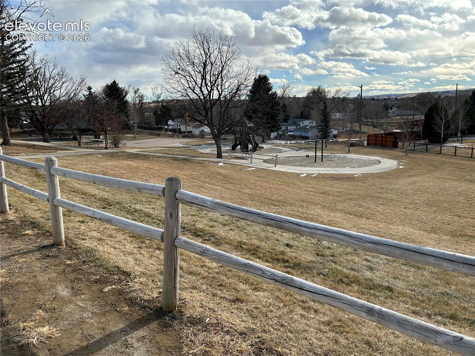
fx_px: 357
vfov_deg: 53.1
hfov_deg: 67.3
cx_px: 238
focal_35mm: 26
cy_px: 178
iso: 50
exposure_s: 1/2994
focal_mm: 5.7
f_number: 1.5
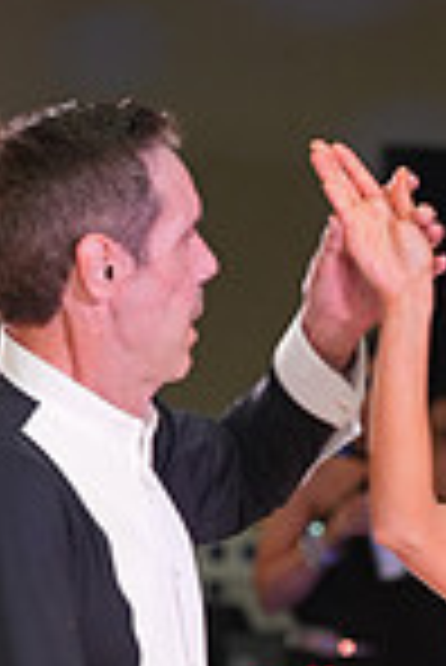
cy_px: 986
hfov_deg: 2.7
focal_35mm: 509
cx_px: 507
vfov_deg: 4.0
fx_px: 9436
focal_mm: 130
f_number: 4
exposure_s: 1/60
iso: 640
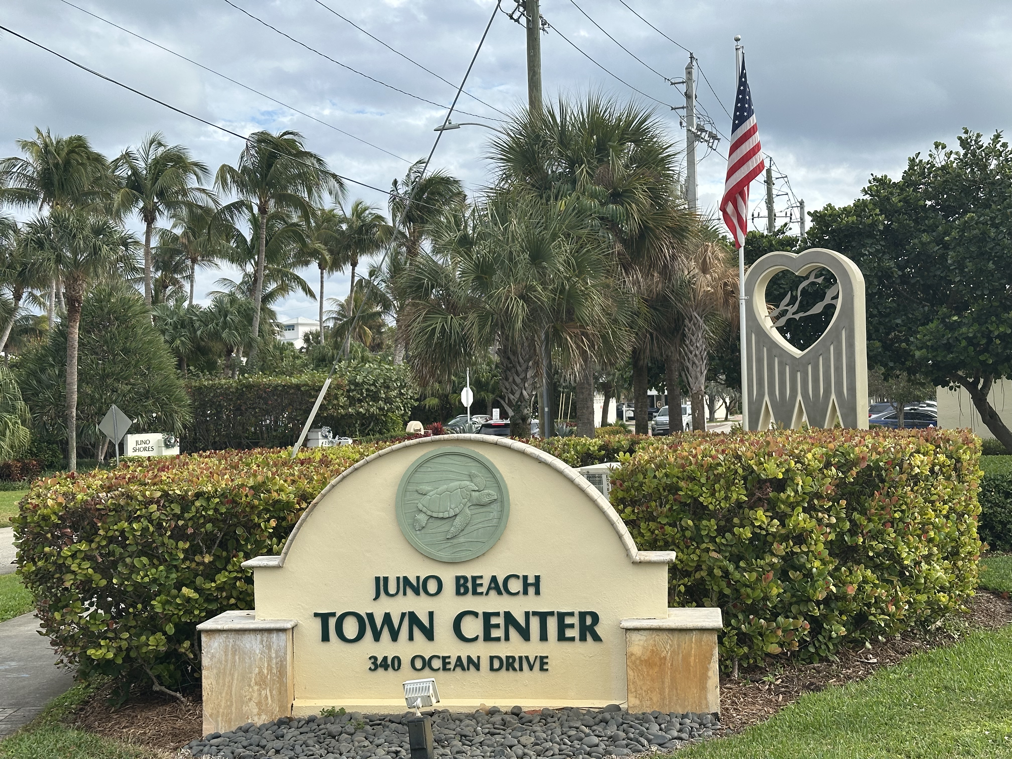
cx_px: 506
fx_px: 1403
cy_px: 380
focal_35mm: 48
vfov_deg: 30.3
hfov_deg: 39.7
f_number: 1.78
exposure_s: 1/2410
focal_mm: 6.86
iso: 64
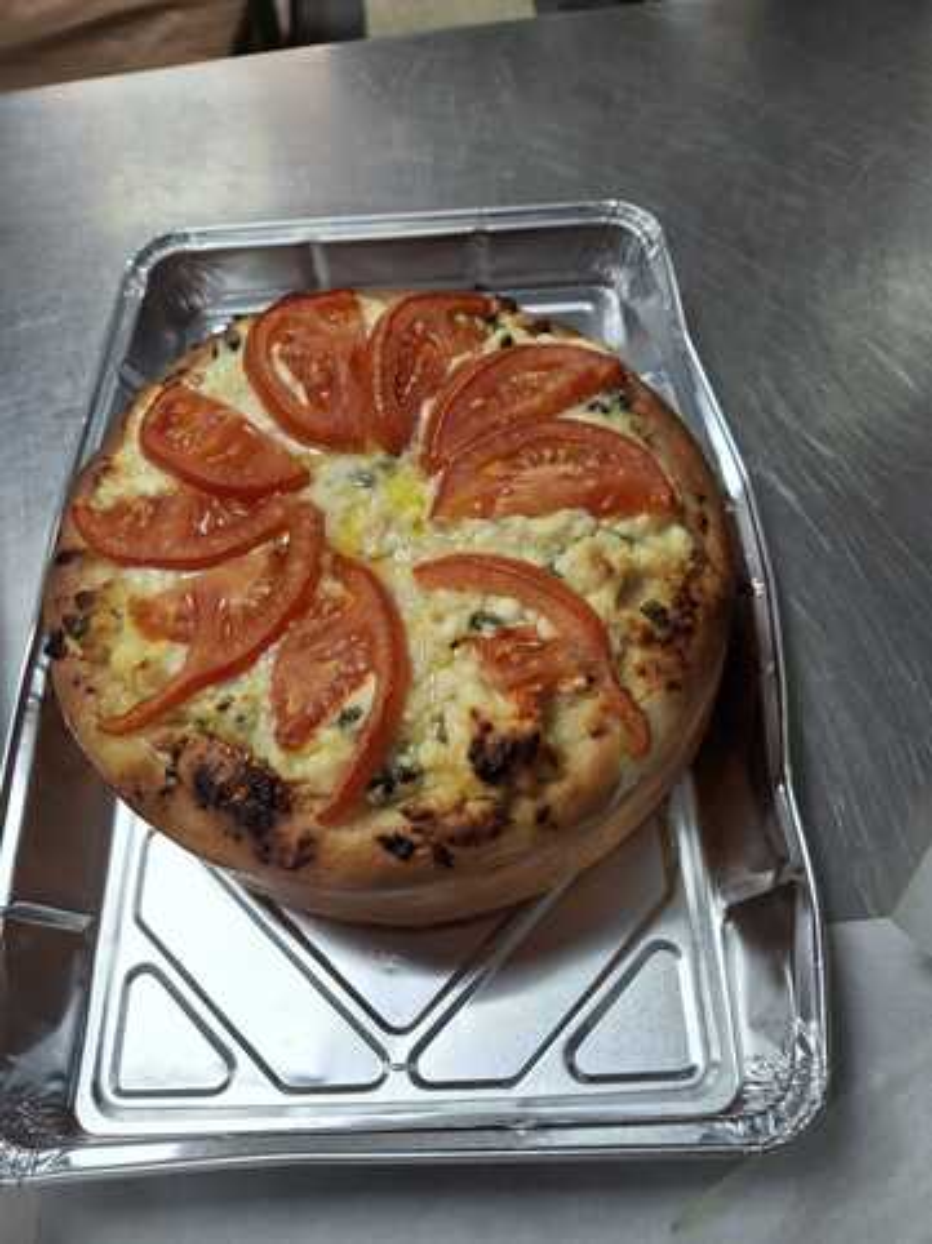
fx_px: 898
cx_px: 466
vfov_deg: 69.4
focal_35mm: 25
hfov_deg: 54.8
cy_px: 622
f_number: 1.8
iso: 50
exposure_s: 1/100
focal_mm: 4.69
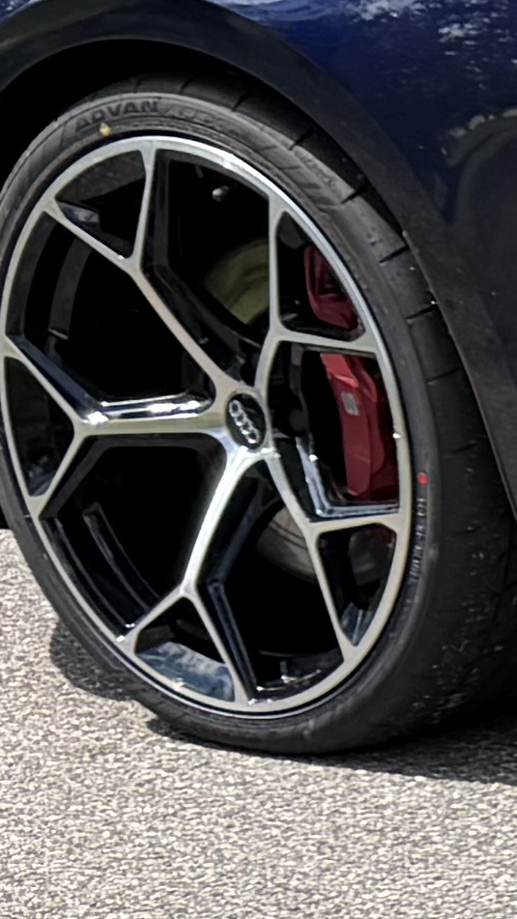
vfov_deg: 13.6
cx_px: 2345
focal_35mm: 157
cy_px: 759
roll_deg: -1.8
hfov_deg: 6.0
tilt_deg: -16.0
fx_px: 3826
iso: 80
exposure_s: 1/2110
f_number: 1.78
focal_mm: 6.76
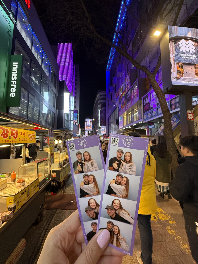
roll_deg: -1.0
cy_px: 132
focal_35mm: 14
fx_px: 107
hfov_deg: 85.7
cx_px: 99
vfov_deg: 102.1
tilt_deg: +5.9
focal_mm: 2.22
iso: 320
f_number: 2.2
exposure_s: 1/120
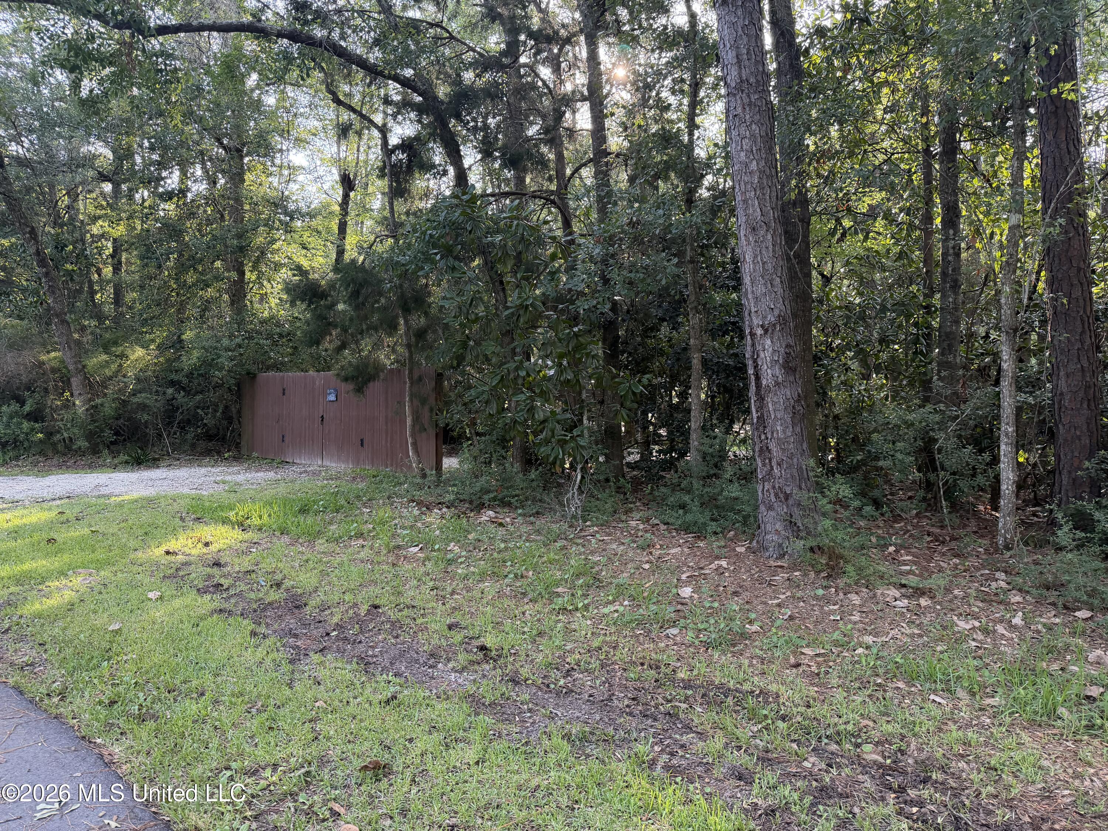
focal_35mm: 24
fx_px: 768
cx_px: 554
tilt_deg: -2.3
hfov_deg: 71.6
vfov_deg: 56.8
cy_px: 416
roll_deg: -0.7
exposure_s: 1/177
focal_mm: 6.76
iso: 200
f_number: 1.78
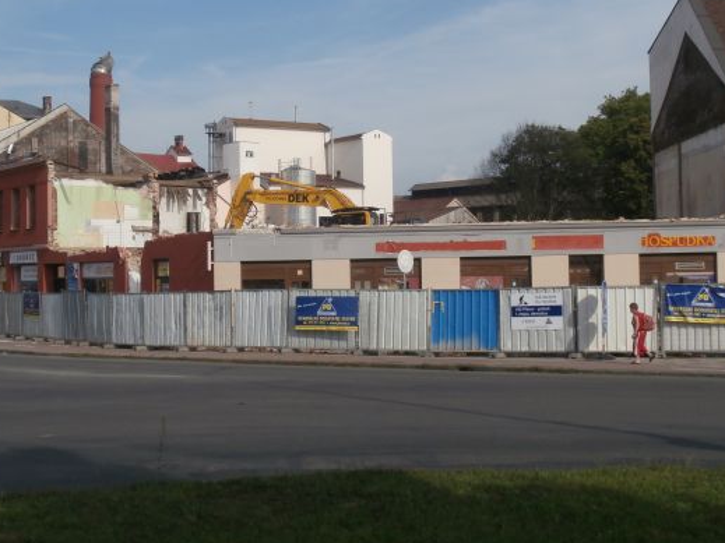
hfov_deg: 33.2
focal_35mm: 58
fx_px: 1214
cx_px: 359
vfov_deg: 25.2
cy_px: 212
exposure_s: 1/1000
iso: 100
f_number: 4.2
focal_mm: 8.29
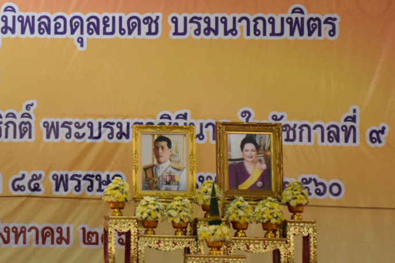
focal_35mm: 197
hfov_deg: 10.3
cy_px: 46
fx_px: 2162
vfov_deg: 7.0
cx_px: -12
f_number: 4.8
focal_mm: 56
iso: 2500
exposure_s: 1/60
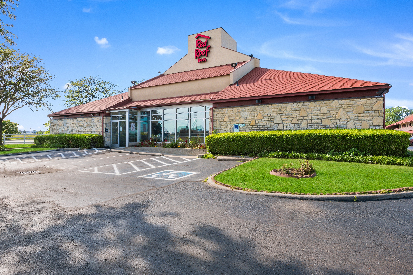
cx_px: 206
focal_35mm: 18
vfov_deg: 67.4
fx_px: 207
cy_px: 138
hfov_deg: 90.0
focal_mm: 18
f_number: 8
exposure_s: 1/500
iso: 400
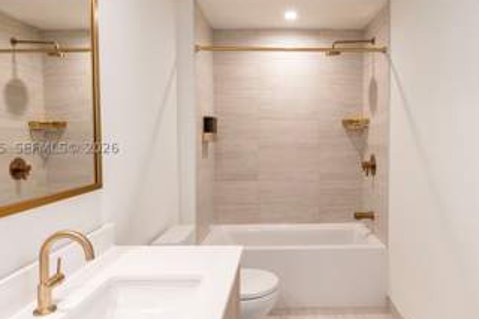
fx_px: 329
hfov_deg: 71.4
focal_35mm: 25
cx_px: 284
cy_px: 146
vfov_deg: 51.6
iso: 800
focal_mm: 11
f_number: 8
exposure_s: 1/13
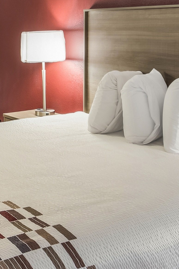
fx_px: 433
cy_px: 61
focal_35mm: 58
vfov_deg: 33.7
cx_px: 36
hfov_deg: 23.0
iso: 100
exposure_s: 2.5
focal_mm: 10
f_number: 8
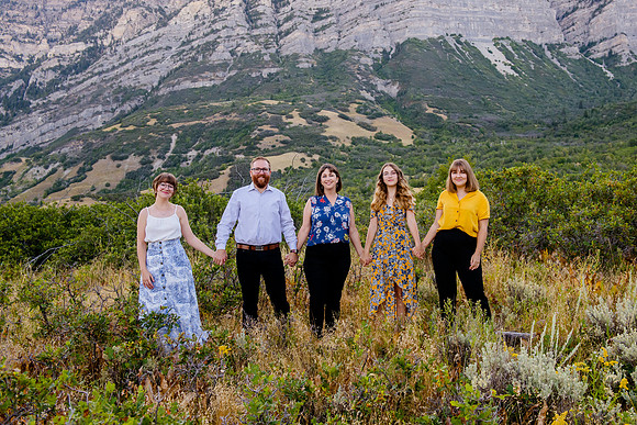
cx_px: 351
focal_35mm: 42
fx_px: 735
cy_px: 180
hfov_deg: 46.8
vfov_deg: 32.2
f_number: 7.1
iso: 800
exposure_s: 1/200
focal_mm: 36
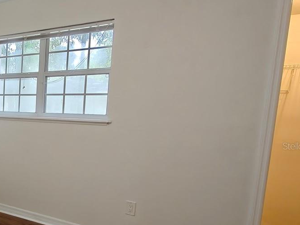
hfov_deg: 40.7
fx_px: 312
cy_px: 146
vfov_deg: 39.3
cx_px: -35
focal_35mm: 36
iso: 400
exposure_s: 1/120
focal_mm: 2.3
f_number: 2
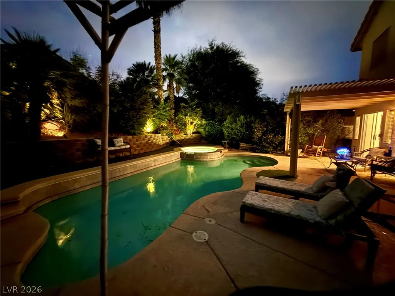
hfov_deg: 102.1
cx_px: 198
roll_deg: +1.0
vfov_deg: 85.7
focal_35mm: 14
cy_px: 148
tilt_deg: -6.0
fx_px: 160
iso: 2000
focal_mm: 2.22
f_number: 2.2
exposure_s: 1/4
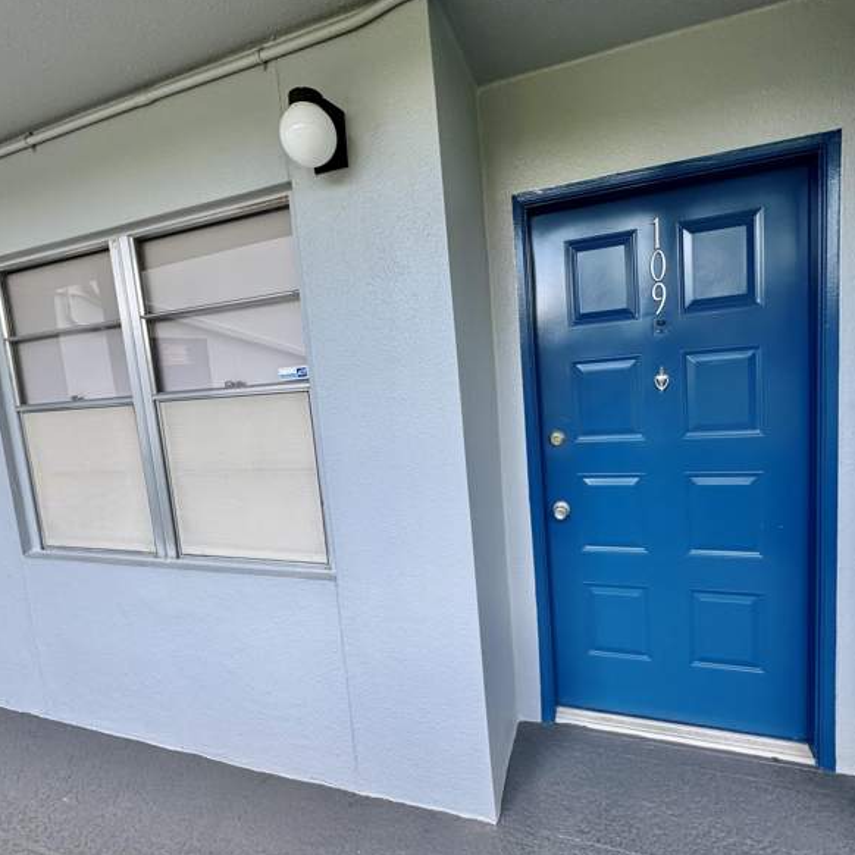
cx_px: 442
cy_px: 432
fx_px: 475
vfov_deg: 84.0
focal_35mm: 17
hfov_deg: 83.9
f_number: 2.2
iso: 40
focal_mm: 2.22
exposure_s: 1/149
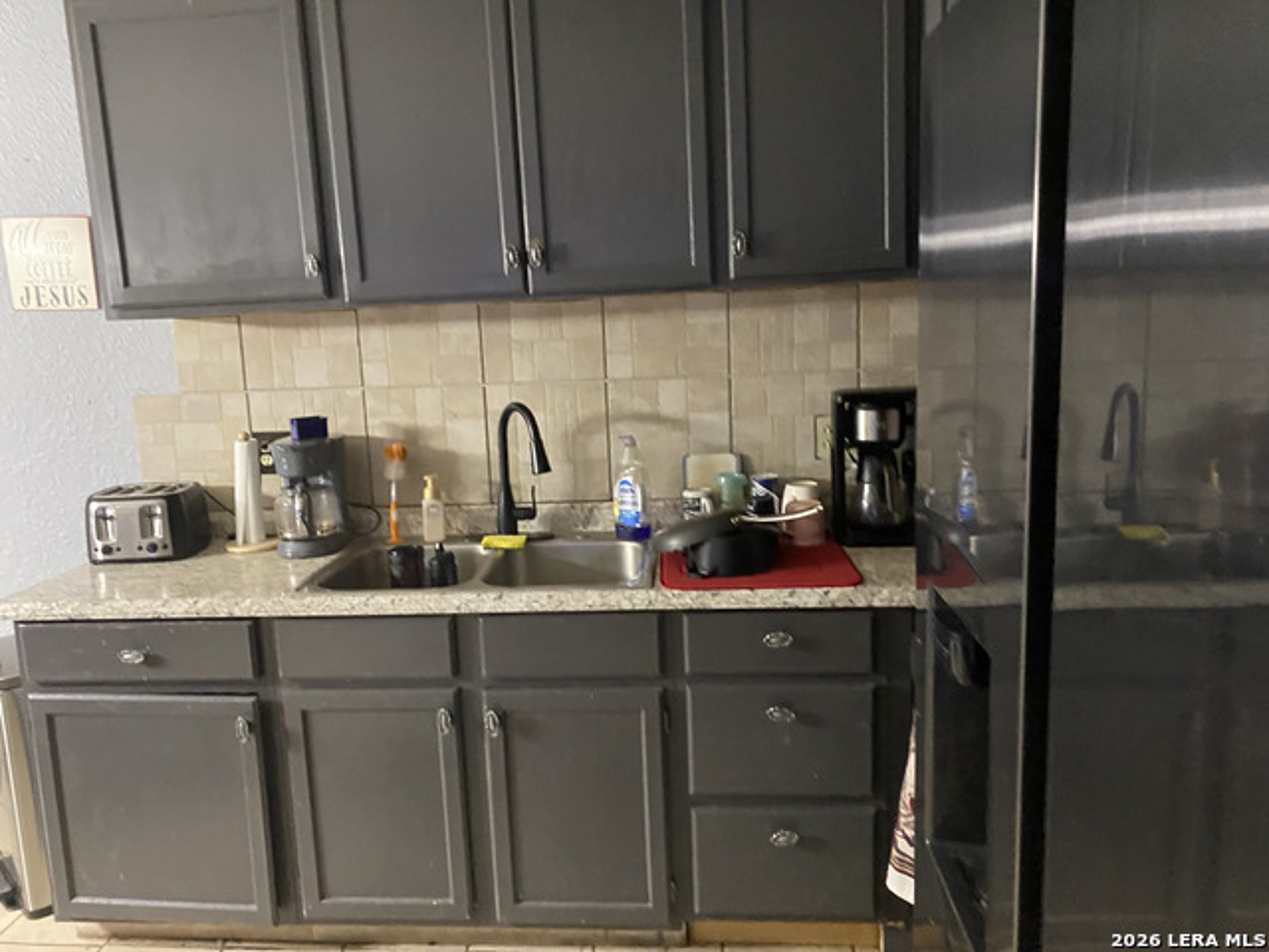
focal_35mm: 26
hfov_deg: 67.3
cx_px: 634
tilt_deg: -8.4
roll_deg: +2.1
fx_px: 953
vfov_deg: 53.1
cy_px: 476
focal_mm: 4.25
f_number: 1.8
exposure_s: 1/30
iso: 640
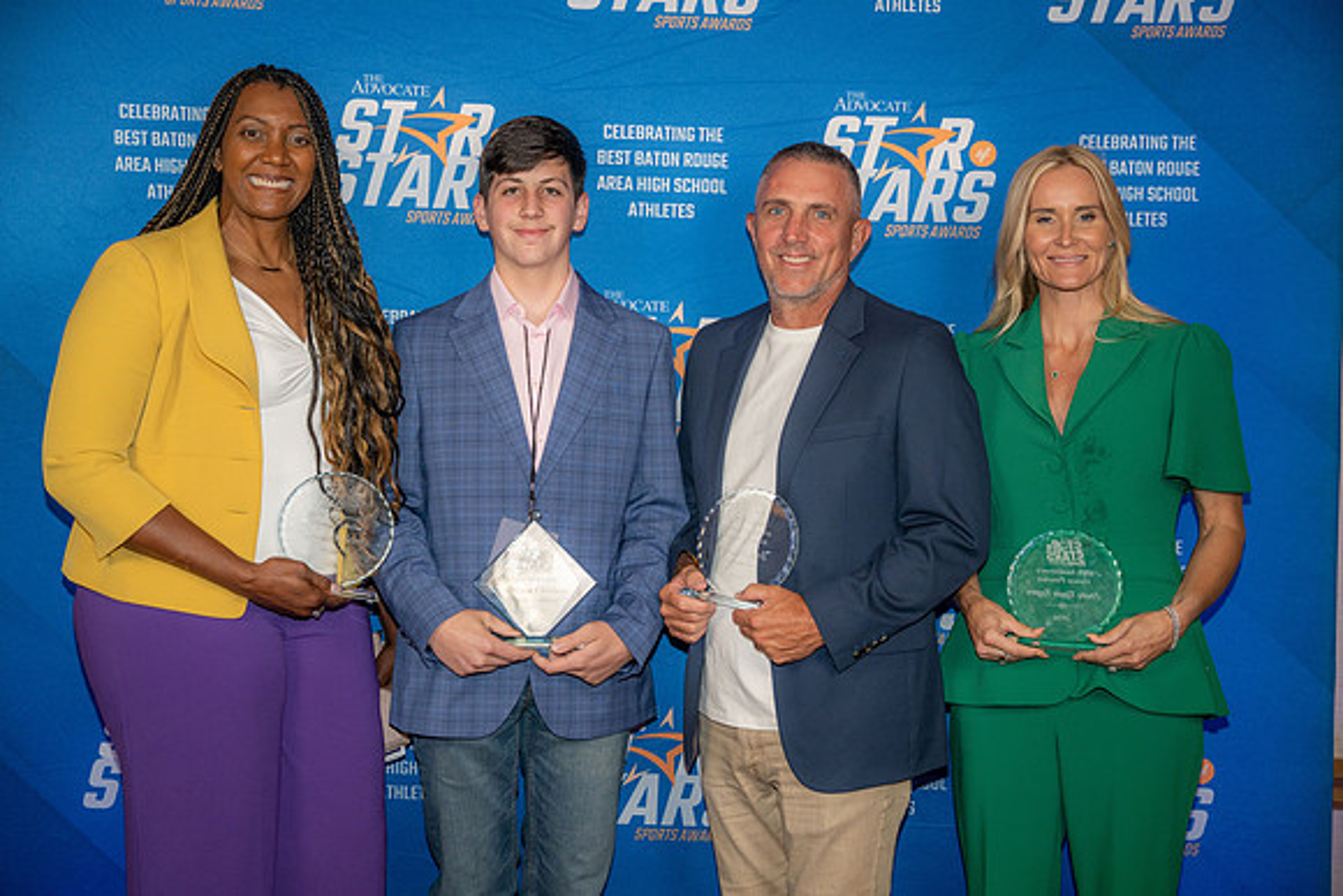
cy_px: 448
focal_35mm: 49
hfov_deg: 40.3
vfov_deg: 27.5
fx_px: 1828
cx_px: 672
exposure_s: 1/160
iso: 320
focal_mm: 49
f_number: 3.2
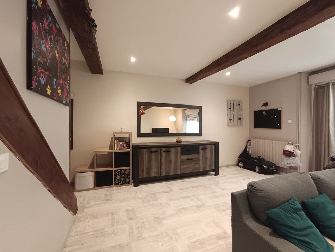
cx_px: 168
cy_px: 126
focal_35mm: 15
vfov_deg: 81.7
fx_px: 145
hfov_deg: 98.2
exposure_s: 1/33.3
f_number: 2.2
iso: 406
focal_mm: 1.65
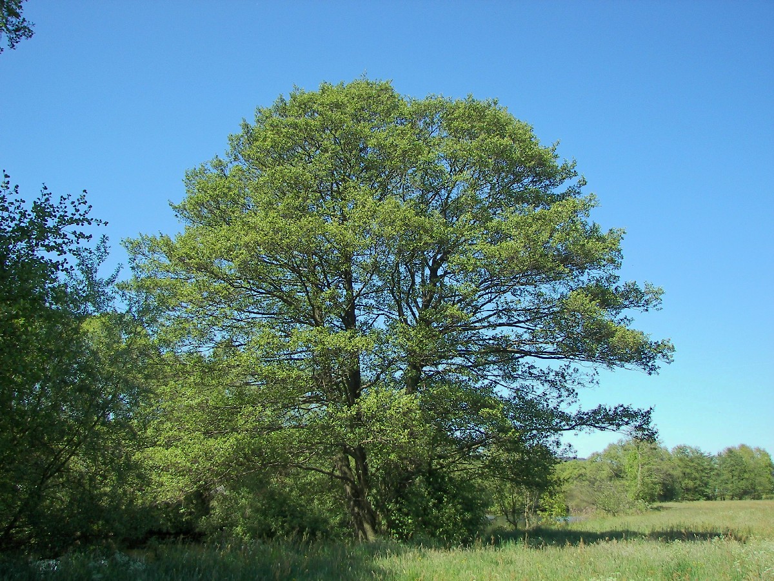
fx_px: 805
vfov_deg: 39.7
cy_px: 290
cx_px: 387
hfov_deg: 51.4
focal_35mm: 36
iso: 50
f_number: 2.8
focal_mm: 6
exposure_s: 1/400
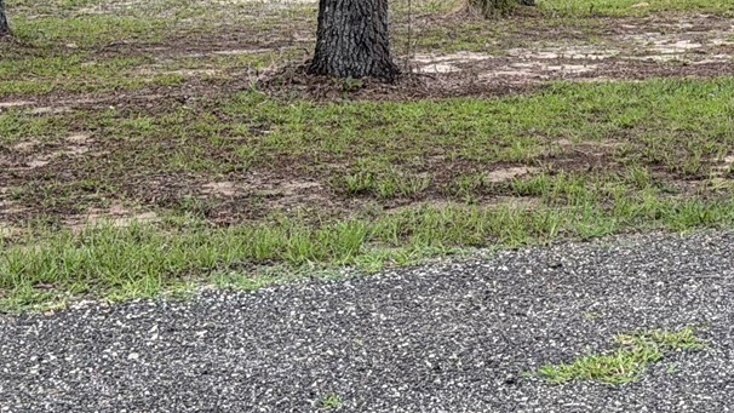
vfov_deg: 8.5
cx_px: 775
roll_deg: +1.8
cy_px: -258
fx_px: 2686
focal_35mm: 138
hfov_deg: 15.2
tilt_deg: +0.9
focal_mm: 6.76
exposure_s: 1/1167
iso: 100
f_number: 1.78
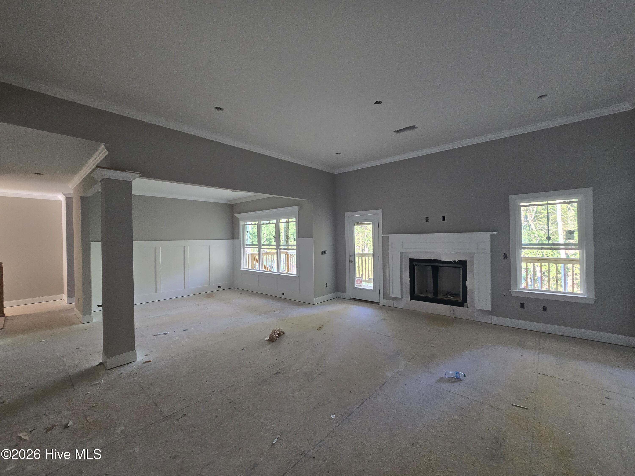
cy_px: 238
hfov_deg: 106.2
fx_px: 238
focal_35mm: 13
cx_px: 318
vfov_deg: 89.9
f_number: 2.2
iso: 320
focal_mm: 2.2
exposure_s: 1/60
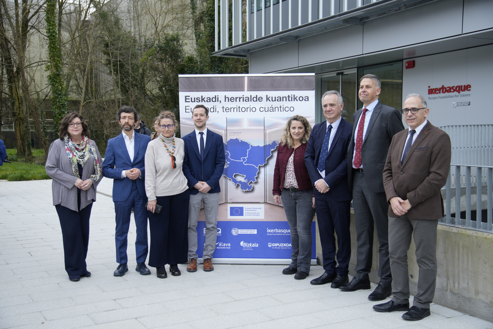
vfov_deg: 33.0
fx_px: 555
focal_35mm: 40
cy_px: 164
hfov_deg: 47.9
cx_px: 246
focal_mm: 27
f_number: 2.8
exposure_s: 1/400
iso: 125
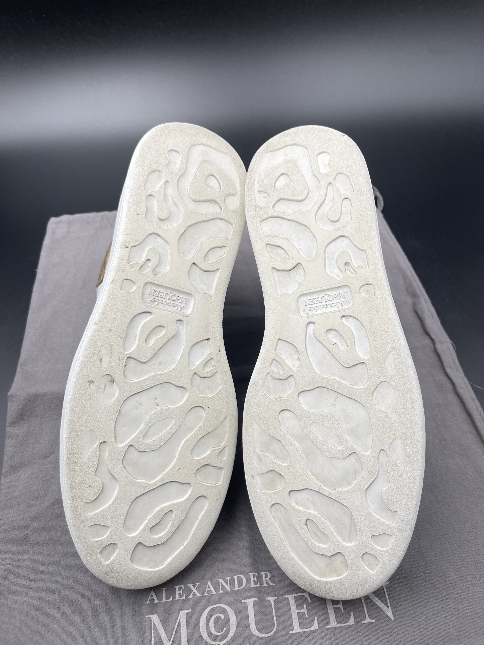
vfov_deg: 67.3
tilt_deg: -52.8
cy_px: 322
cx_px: 242
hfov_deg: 53.1
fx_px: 485
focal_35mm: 26
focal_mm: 5.1
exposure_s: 1/347
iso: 32
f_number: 1.6
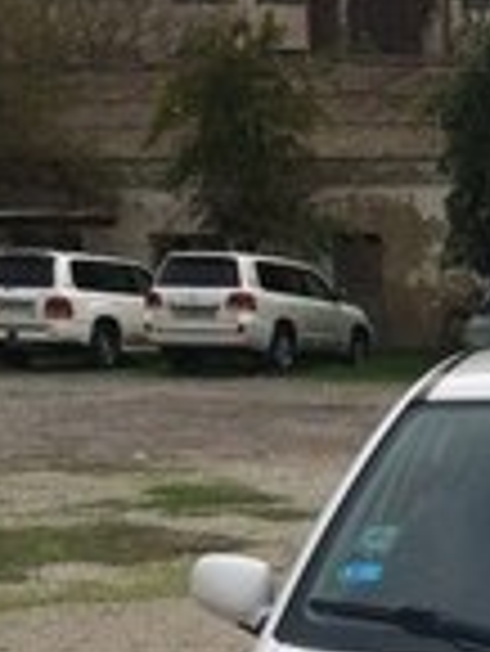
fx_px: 1866
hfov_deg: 14.1
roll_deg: +1.3
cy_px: 814
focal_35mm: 99
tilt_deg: -15.4
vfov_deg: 18.6
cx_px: 715
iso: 32
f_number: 2.2
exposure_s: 1/1368
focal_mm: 4.15
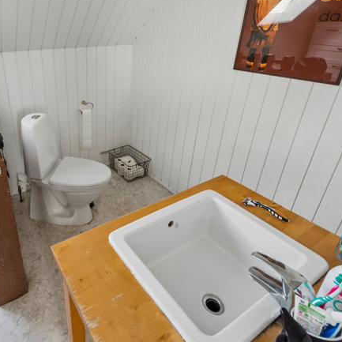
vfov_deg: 68.9
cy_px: 135
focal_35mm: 22
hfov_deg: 66.0
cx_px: 92
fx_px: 246
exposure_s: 1/10
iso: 200
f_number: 11
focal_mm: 14
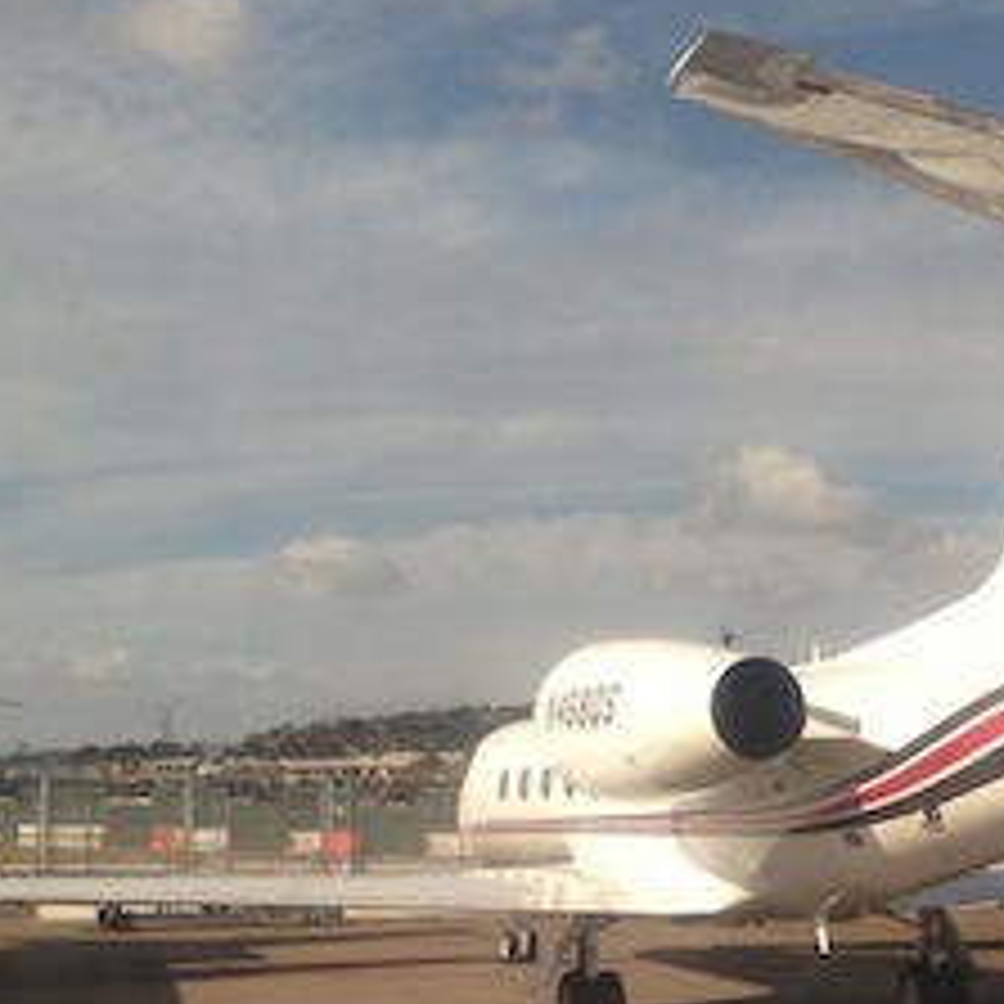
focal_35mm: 76
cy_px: 777
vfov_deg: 22.5
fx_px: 2494
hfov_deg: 22.6
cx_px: 752
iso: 50
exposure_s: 1/919
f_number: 2.4
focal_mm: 4.12
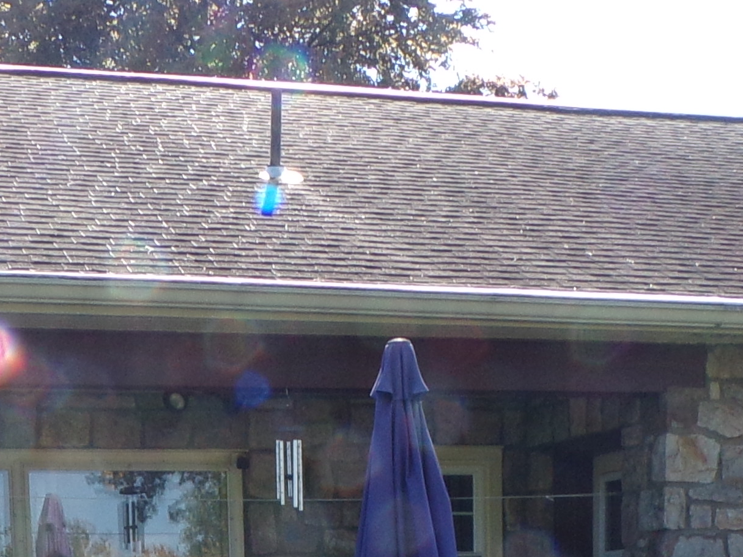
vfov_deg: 14.8
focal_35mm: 91
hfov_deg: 21.5
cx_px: 268
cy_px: 905
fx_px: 1953
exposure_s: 1/100
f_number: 5.8
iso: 80
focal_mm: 4.3
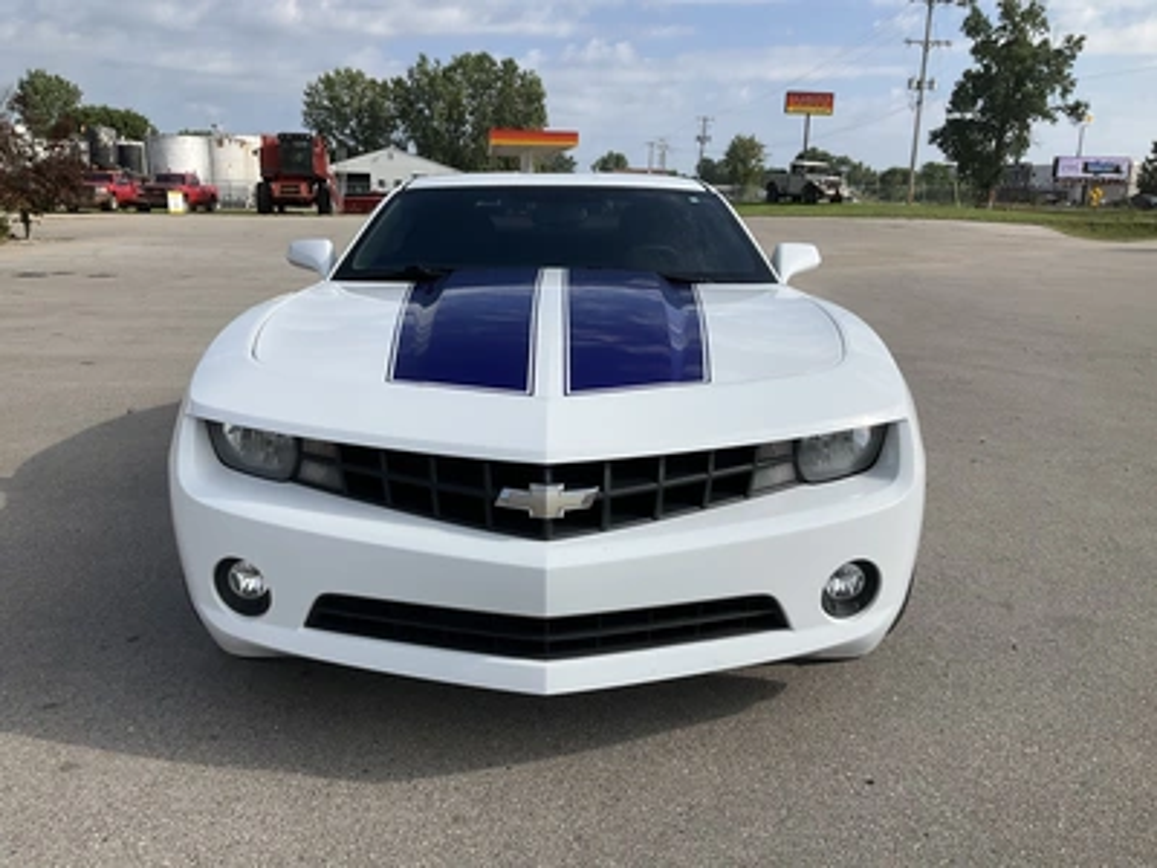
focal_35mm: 29
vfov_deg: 48.2
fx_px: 969
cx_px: 578
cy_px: 434
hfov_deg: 61.7
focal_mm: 3
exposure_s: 1/2227
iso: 25
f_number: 1.8
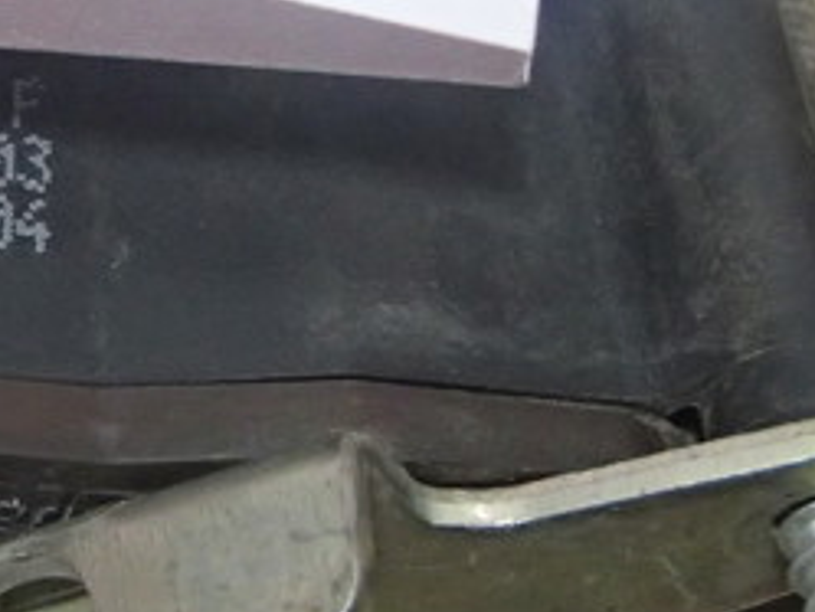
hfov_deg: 19.8
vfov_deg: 15.6
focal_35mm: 95
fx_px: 2238
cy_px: 283
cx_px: -62
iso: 1250
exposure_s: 1/40
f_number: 4.7
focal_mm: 6.64
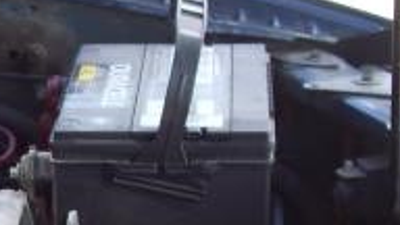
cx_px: -133
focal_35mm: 163
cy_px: 467
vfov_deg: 7.1
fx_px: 1729
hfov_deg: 12.7
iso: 100
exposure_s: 1/125
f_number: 3.1
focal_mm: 6.3
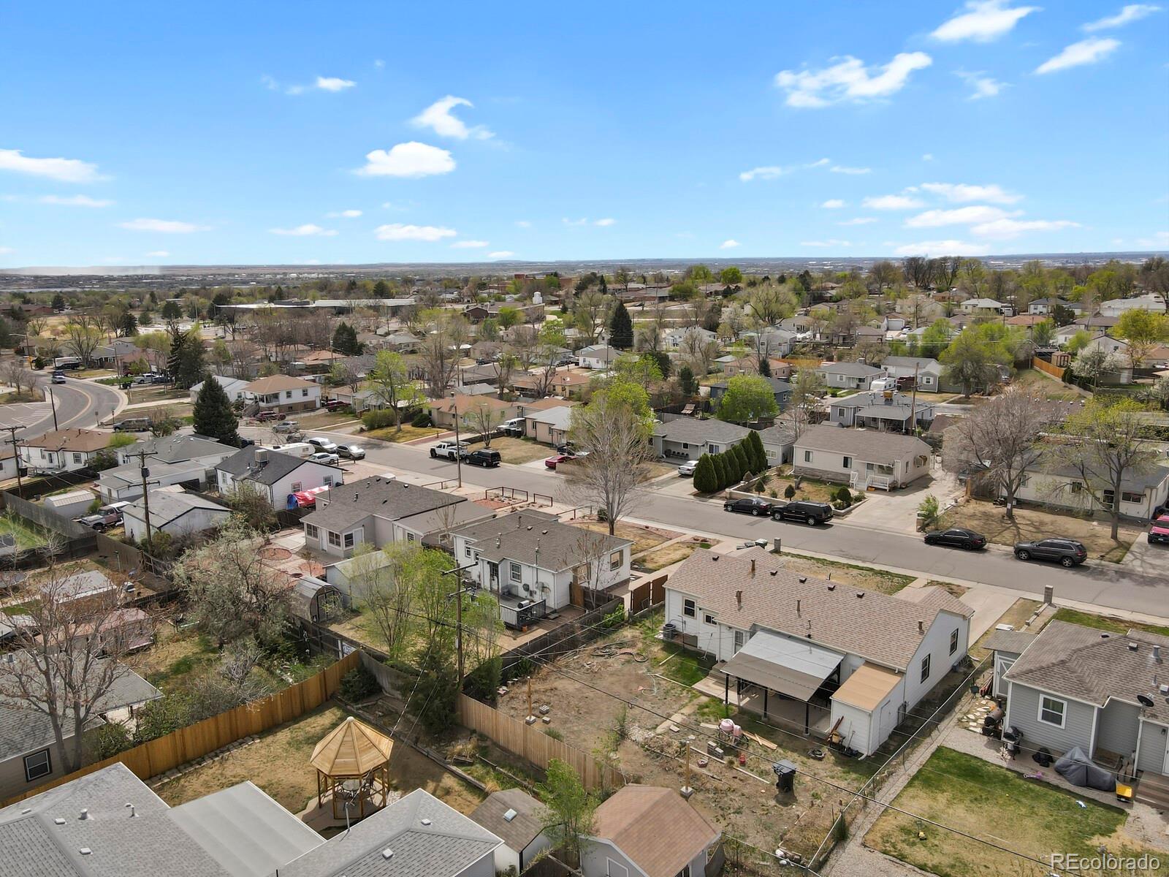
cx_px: 584
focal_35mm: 24
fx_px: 810
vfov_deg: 56.8
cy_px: 438
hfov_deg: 71.6
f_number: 2.8
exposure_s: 1/640
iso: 100
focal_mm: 4.5
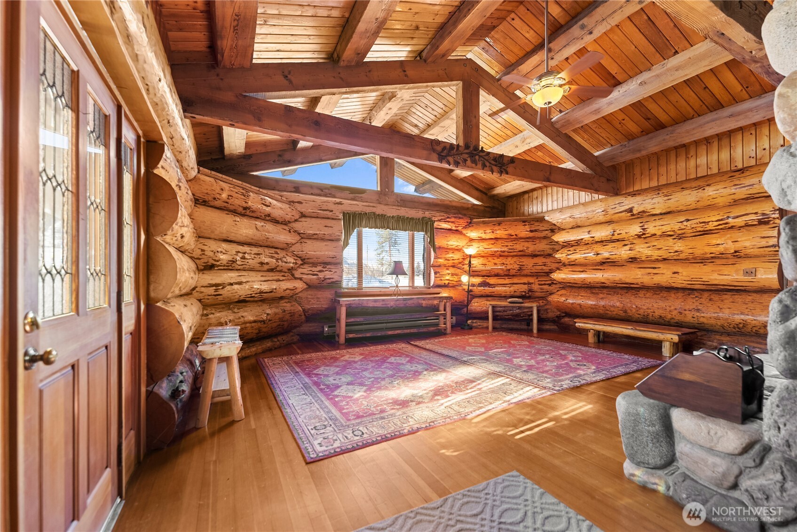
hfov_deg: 104.2
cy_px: 266
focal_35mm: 14
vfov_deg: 81.3
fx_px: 310
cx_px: 398
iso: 200
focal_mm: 14
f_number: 2.8
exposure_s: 1/20
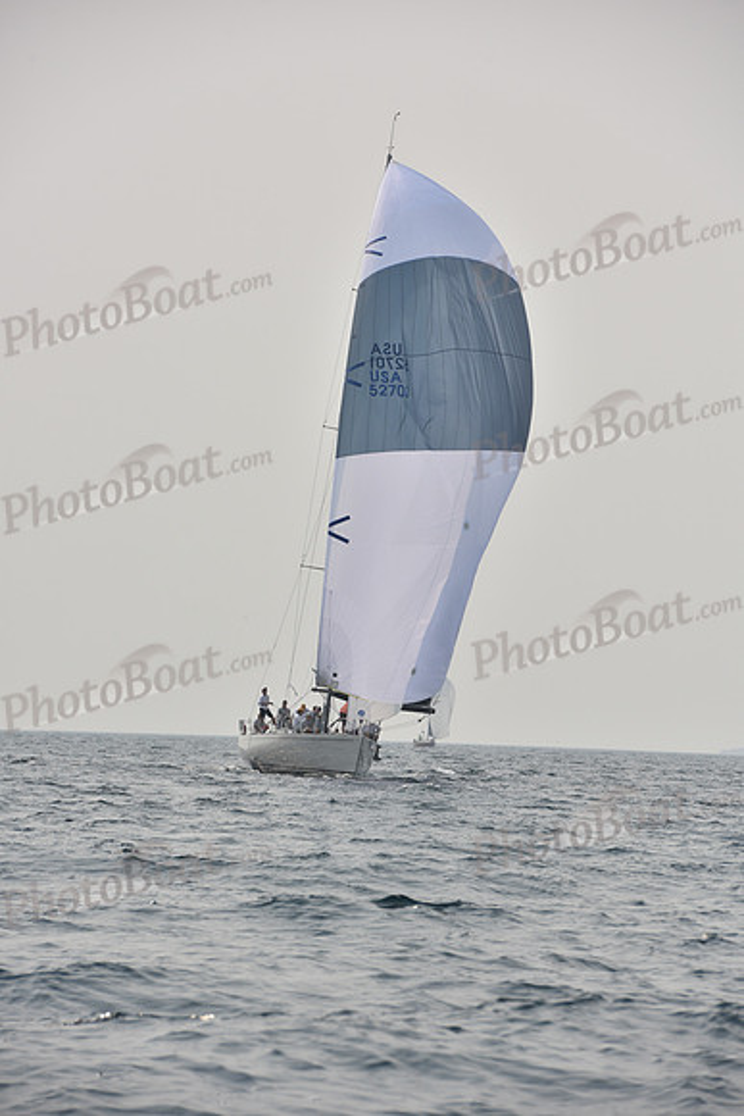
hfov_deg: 6.9
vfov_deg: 10.3
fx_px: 6196
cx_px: 372
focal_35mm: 200
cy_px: 558
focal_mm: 200
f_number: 9
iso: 250
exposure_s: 1/1250
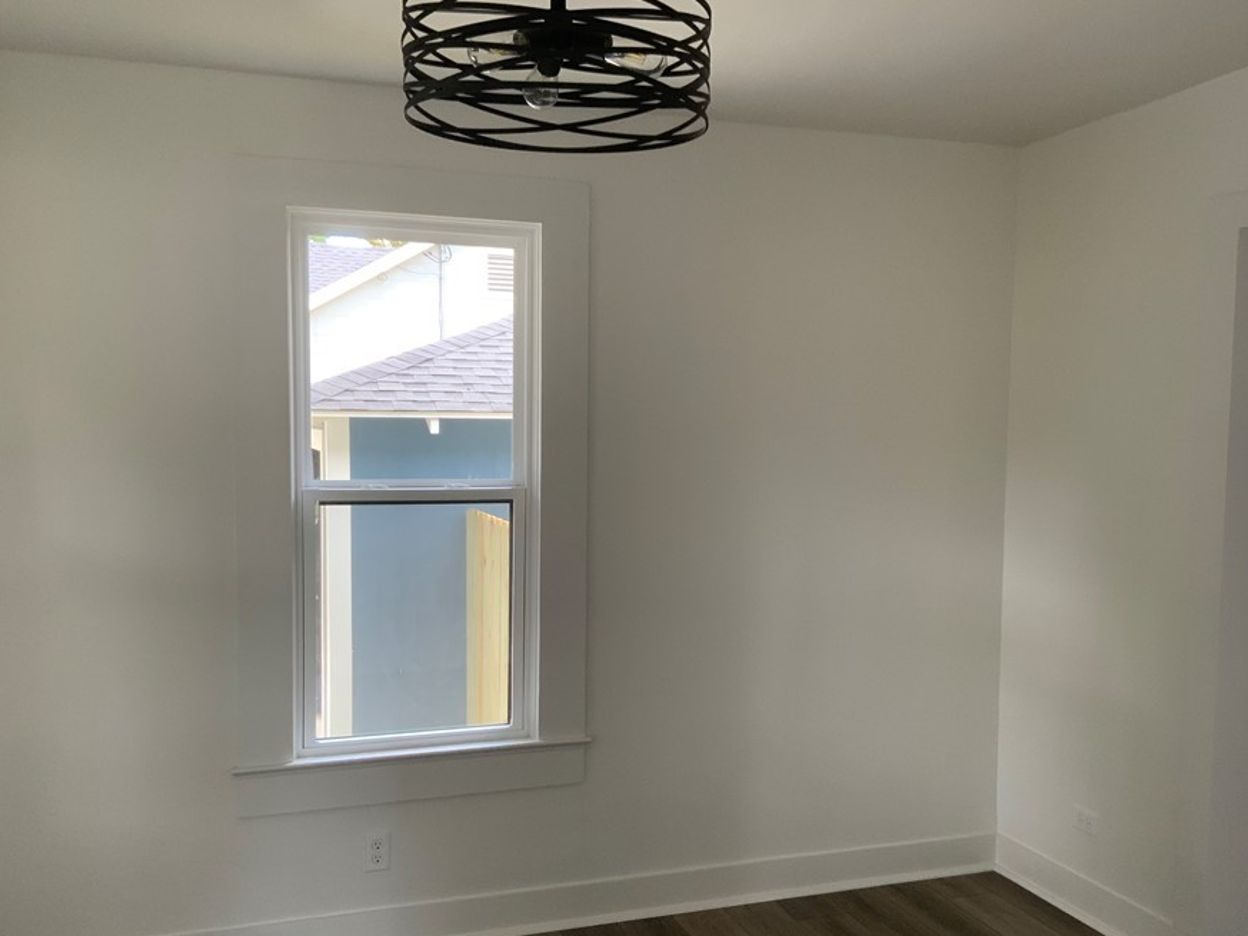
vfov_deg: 41.8
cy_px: 514
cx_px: 672
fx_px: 1226
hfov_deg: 53.9
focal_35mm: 34
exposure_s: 1/60
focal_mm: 3
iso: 80
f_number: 1.8
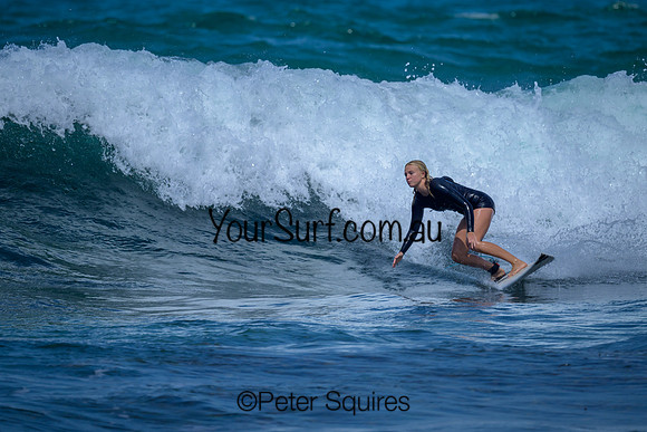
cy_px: 194
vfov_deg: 1.5
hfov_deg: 2.2
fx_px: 16481
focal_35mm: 917
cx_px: 298
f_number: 6.3
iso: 250
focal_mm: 800
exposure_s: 1/2500
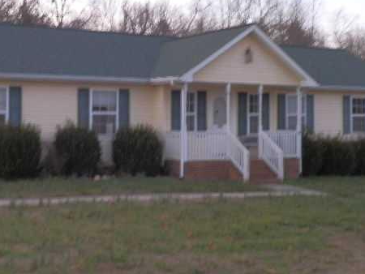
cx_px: 127
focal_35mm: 54
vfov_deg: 26.9
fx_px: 570
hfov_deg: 35.2
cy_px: 94
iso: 200
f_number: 3.5
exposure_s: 1/5
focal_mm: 6.85
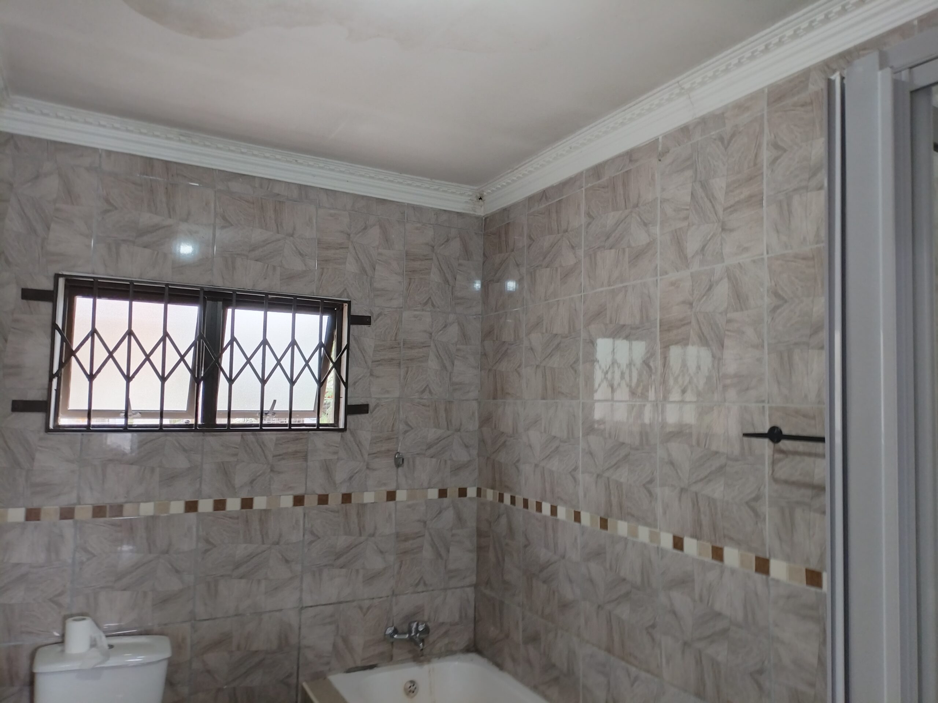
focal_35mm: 26
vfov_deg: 53.1
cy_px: 352
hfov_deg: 67.3
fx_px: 705
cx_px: 469
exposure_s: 1/20
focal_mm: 4.25
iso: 430
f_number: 1.8
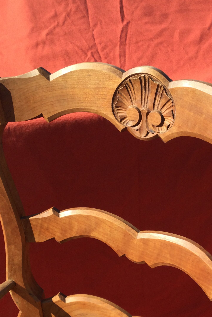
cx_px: 144
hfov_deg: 27.3
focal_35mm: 49
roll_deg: -0.9
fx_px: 433
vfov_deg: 39.7
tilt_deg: -38.8
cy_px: 220
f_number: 2.4
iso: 25
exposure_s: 1/595
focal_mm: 3.3
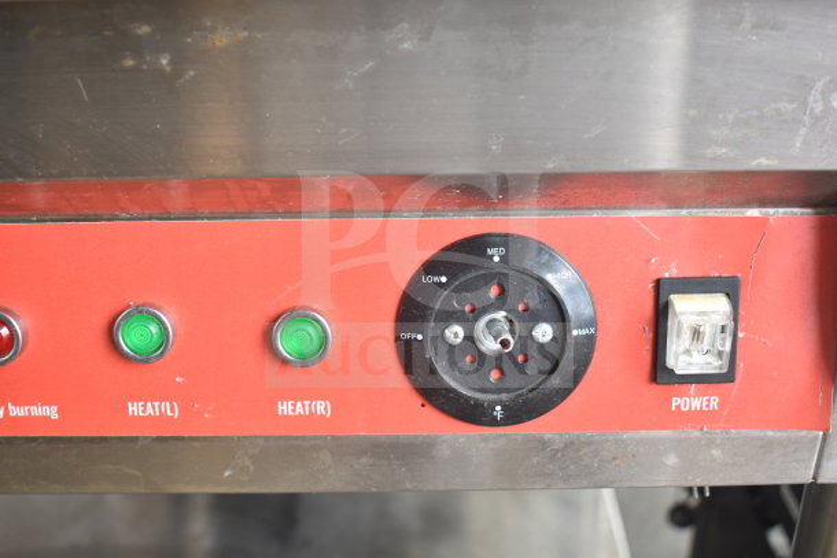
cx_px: 418
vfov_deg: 31.9
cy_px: 279
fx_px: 977
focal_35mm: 42
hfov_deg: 46.4
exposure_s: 1/50
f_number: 4.2
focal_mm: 28
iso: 250
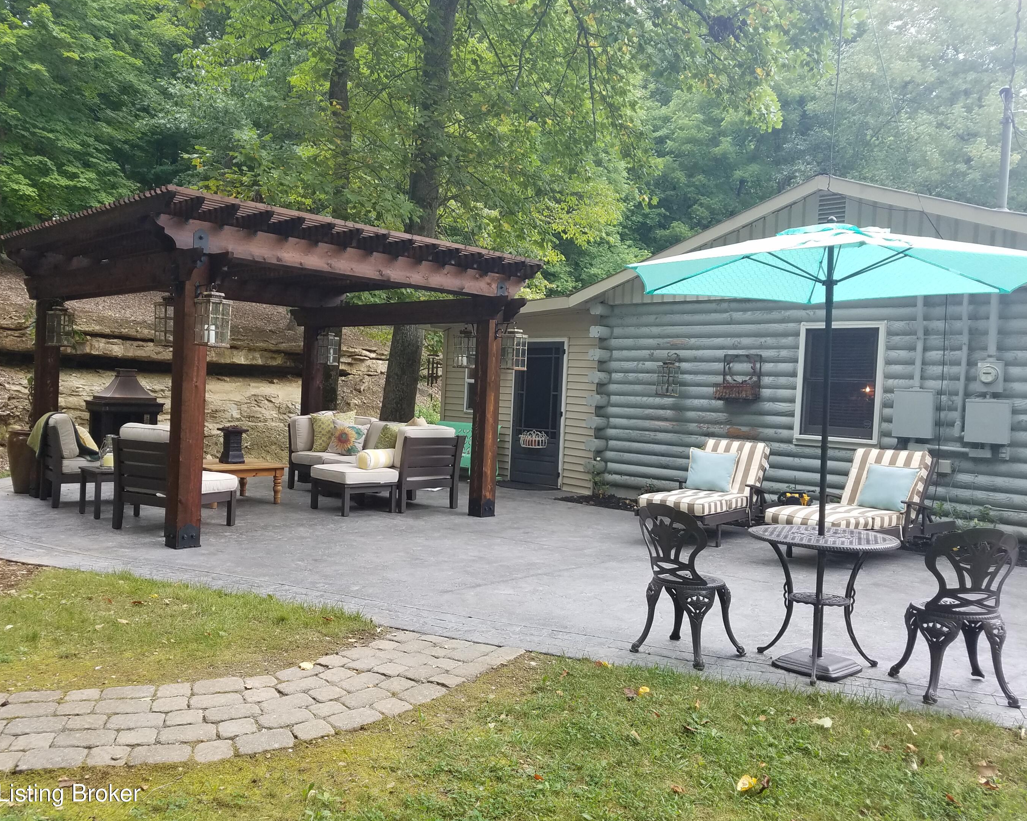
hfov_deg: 62.2
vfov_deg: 51.5
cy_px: 407
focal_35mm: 28
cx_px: 483
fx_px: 851
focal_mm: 4.2
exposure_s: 1/200
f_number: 1.7
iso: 50
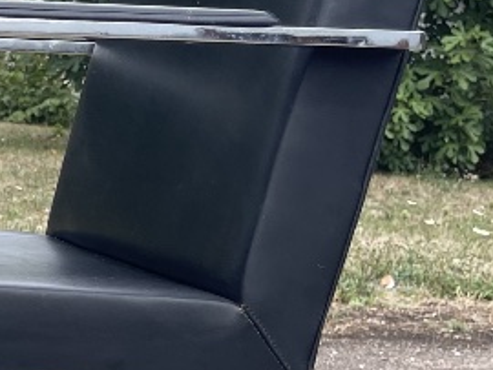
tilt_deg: -9.8
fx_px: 1582
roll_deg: -0.3
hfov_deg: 14.9
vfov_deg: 13.3
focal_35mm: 111
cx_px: -453
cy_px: 301
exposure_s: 1/1200
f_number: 1.6
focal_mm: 5.1
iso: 32
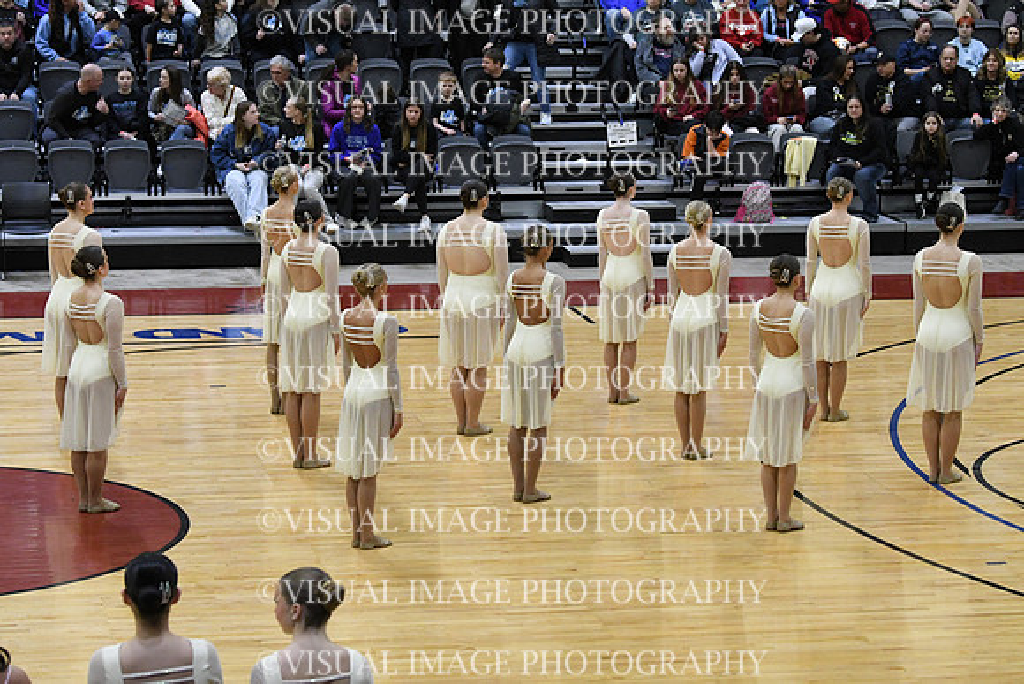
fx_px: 2987
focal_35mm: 105
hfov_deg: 19.5
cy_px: 342
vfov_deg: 13.0
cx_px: 512
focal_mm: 70
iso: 5000
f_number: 4
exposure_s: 1/500
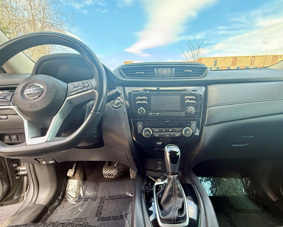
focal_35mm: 18
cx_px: 151
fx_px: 151
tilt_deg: -17.8
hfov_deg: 86.2
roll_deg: -1.8
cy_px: 136
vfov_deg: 73.0
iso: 200
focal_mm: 2.22
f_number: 2.2
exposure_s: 1/99
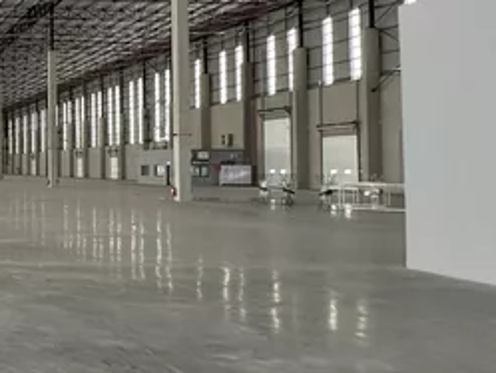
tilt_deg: +1.9
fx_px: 645
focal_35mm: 45
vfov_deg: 32.1
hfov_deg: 30.1
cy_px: 150
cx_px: -195
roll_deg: -0.4
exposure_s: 1/99
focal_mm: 2.22
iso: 200
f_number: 2.2
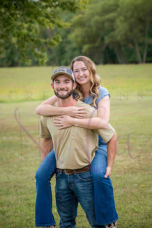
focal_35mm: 92
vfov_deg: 22.1
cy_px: 114
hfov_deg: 14.9
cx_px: 76
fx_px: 583
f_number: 4.5
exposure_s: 1/400
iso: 400
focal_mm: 92
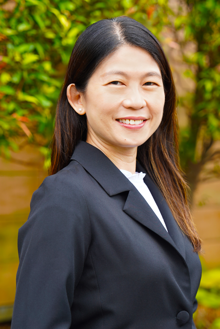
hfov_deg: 29.2
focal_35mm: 46
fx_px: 422
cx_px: 110
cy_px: 164
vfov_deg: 42.7
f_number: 3.2
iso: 200
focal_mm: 46
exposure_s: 1/160
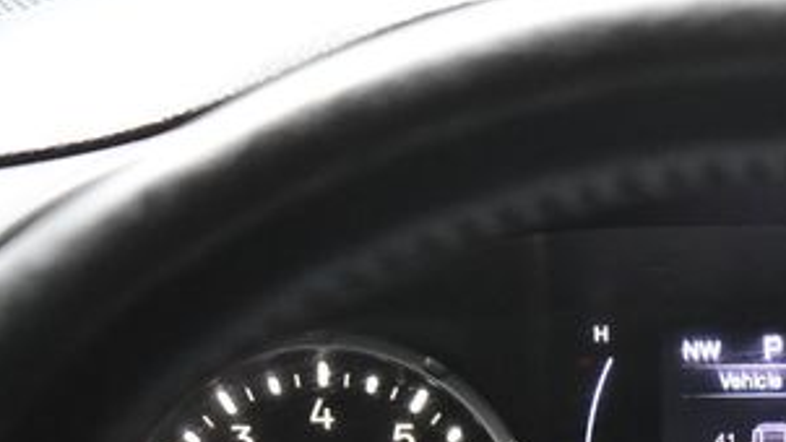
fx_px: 3335
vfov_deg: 7.5
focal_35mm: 160
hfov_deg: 13.3
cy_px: 533
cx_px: 763
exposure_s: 1/100
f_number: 5.3
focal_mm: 48
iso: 3200
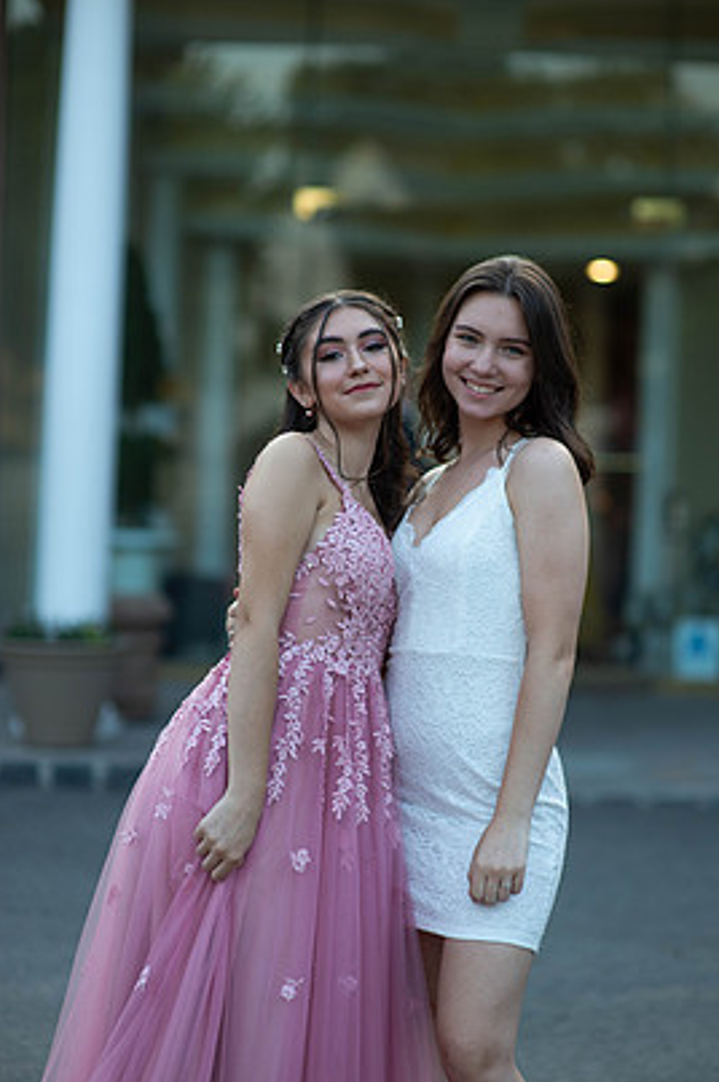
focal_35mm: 95
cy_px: 553
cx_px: 396
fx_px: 2851
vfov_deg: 21.5
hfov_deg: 14.4
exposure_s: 1/1000
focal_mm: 85
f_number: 2
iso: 250
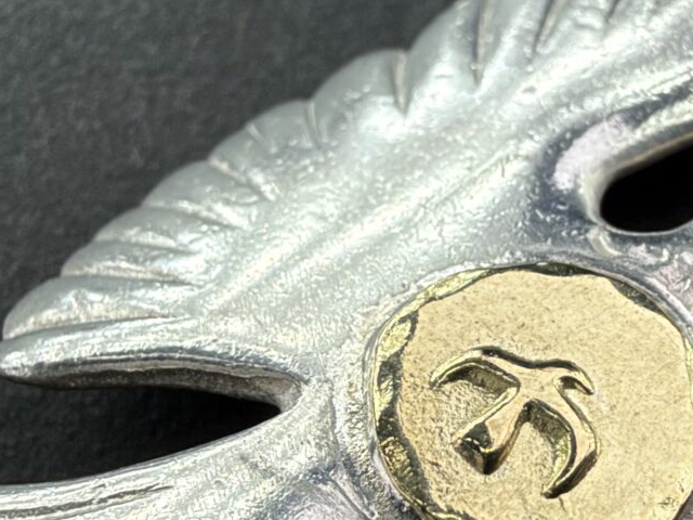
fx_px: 1501
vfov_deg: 19.5
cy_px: 411
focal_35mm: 75
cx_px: 585
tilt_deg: -69.4
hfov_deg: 25.4
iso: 25
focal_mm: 2.22
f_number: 2.2
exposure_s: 1/766
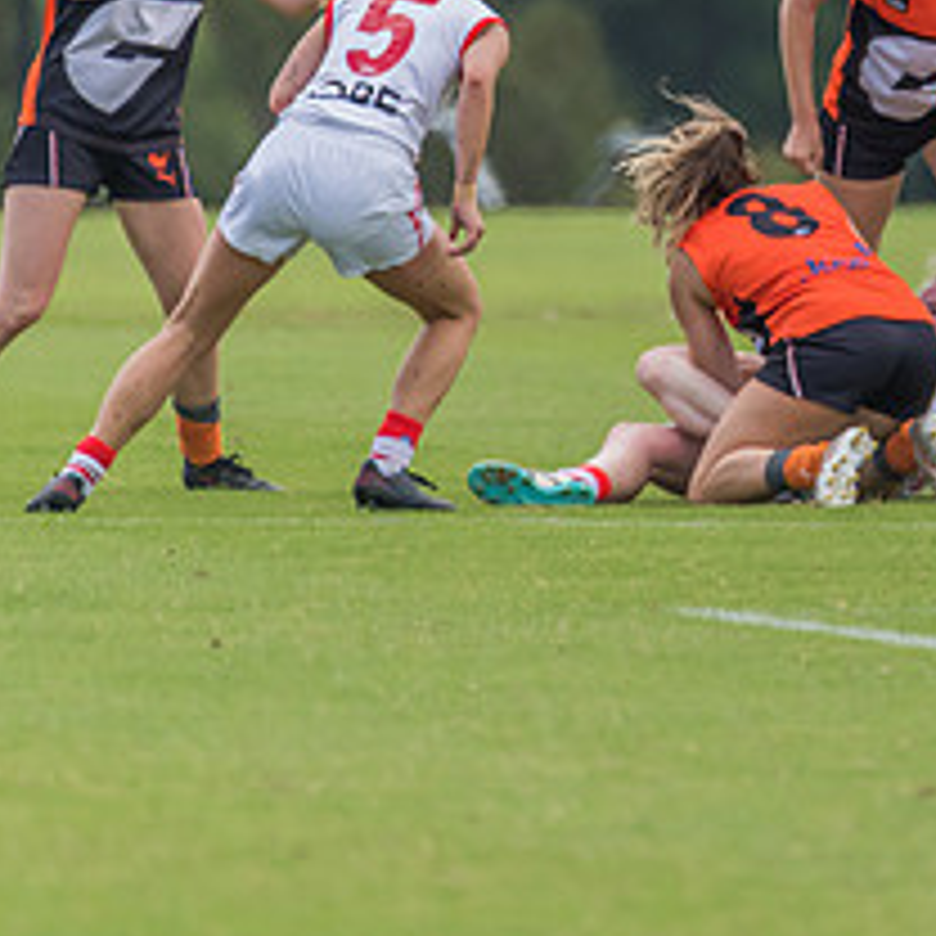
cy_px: -10
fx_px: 51975
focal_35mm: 1699
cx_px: 1061
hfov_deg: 1.0
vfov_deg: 1.0
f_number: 6.3
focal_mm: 600
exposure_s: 1/1600
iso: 800
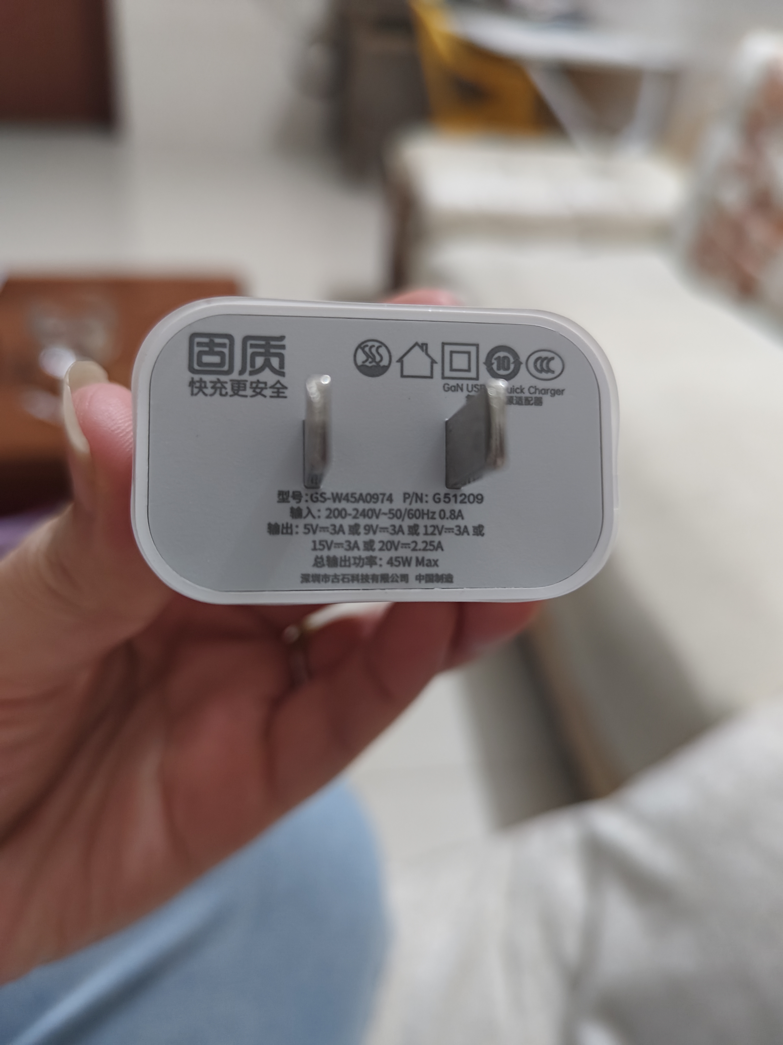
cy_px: 522
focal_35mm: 24
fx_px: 724
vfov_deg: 71.6
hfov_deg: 56.8
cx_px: 392
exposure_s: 1/50
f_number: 1.88
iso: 874
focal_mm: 5.56
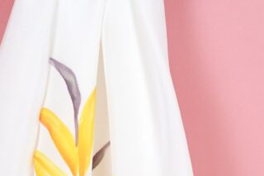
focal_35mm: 112
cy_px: 214
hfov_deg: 18.2
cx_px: 93
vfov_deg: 11.9
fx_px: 821
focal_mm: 35
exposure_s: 1/400
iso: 400
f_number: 2.8
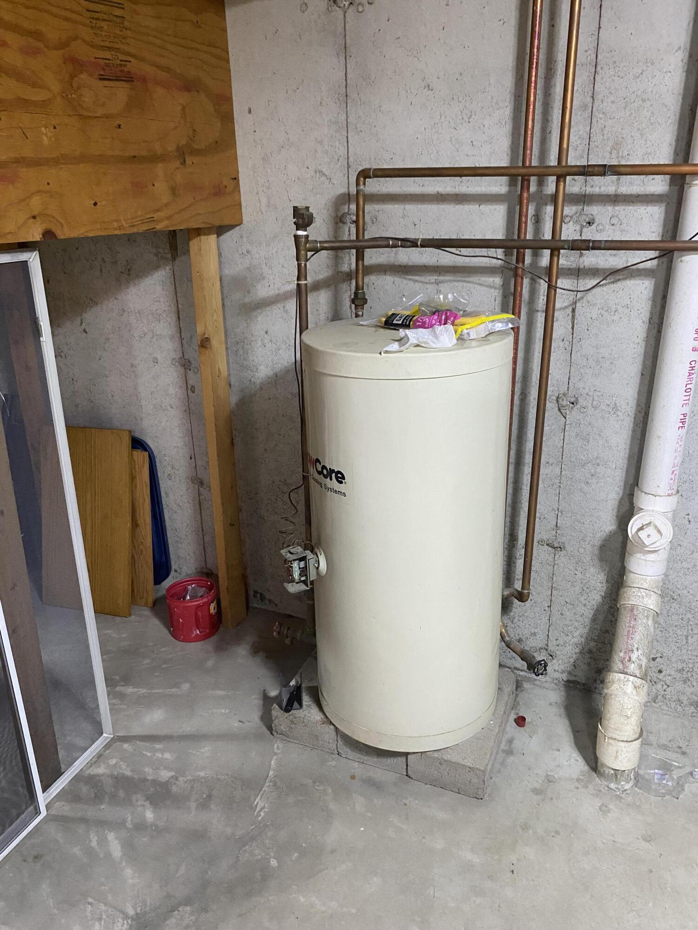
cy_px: 465
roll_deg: +1.1
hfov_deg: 53.1
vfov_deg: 67.3
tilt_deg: -18.5
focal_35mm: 26
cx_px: 349
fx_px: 699
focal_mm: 4.25
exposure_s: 1/60
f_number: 1.8
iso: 320
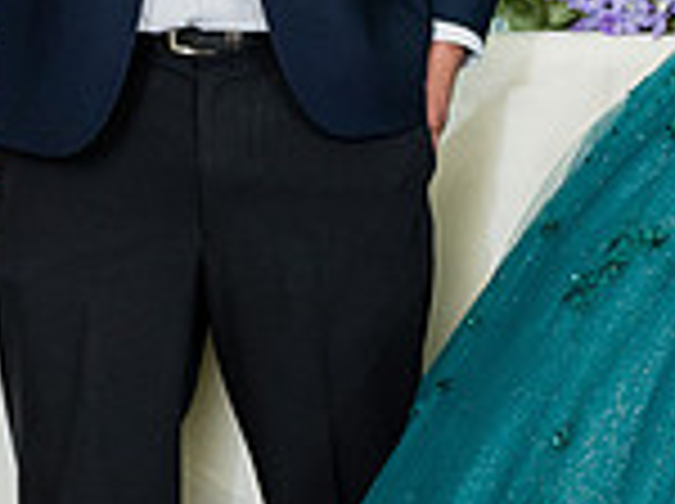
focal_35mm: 309
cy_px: -232
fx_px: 6016
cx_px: 266
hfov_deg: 6.4
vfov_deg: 4.8
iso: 1600
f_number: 2.8
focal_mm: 83
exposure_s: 1/250
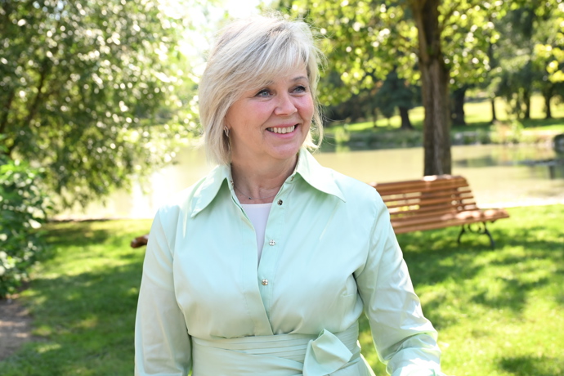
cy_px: 188
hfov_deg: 36.9
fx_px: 846
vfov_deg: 25.1
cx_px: 282
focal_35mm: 54
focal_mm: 36
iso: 640
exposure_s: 1/800
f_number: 4
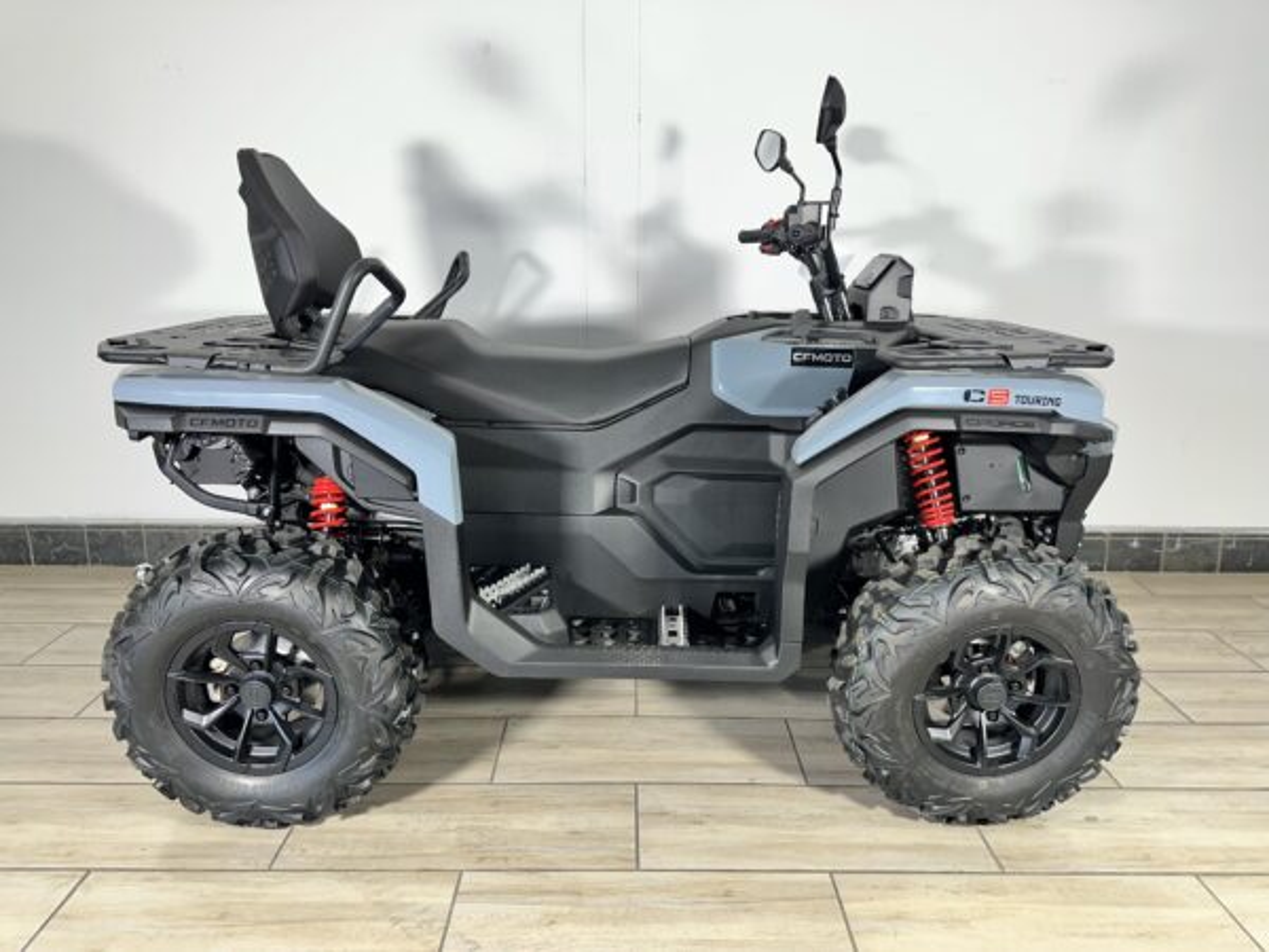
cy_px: 476
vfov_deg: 56.8
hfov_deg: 71.6
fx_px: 880
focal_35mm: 24
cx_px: 634
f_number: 1.78
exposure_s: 1/100
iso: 160
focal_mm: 6.86
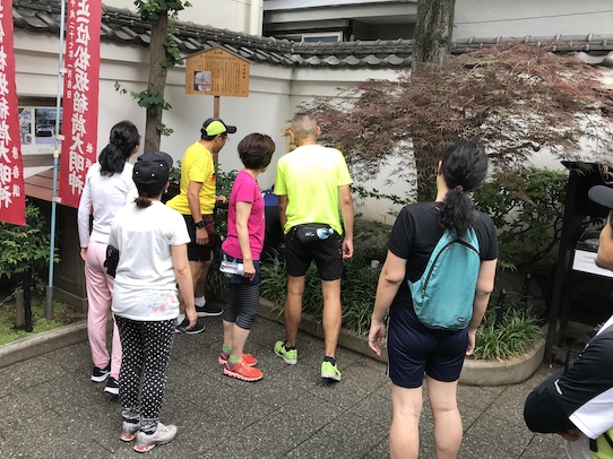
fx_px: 549
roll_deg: -3.1
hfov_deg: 58.3
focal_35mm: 31
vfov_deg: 45.4
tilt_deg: -11.2
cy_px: 210
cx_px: 278
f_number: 1.8
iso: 20
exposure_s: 1/149
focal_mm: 3.99
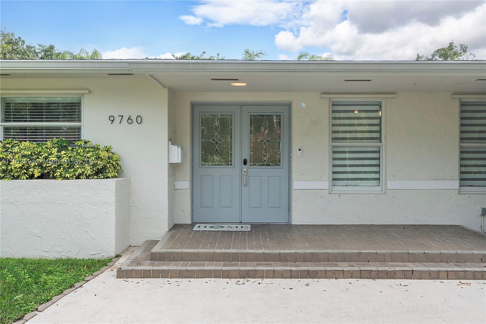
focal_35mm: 30
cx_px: 243
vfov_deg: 43.6
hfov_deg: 61.9
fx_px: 405
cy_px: 162
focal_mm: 20
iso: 200
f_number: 9
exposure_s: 1/160
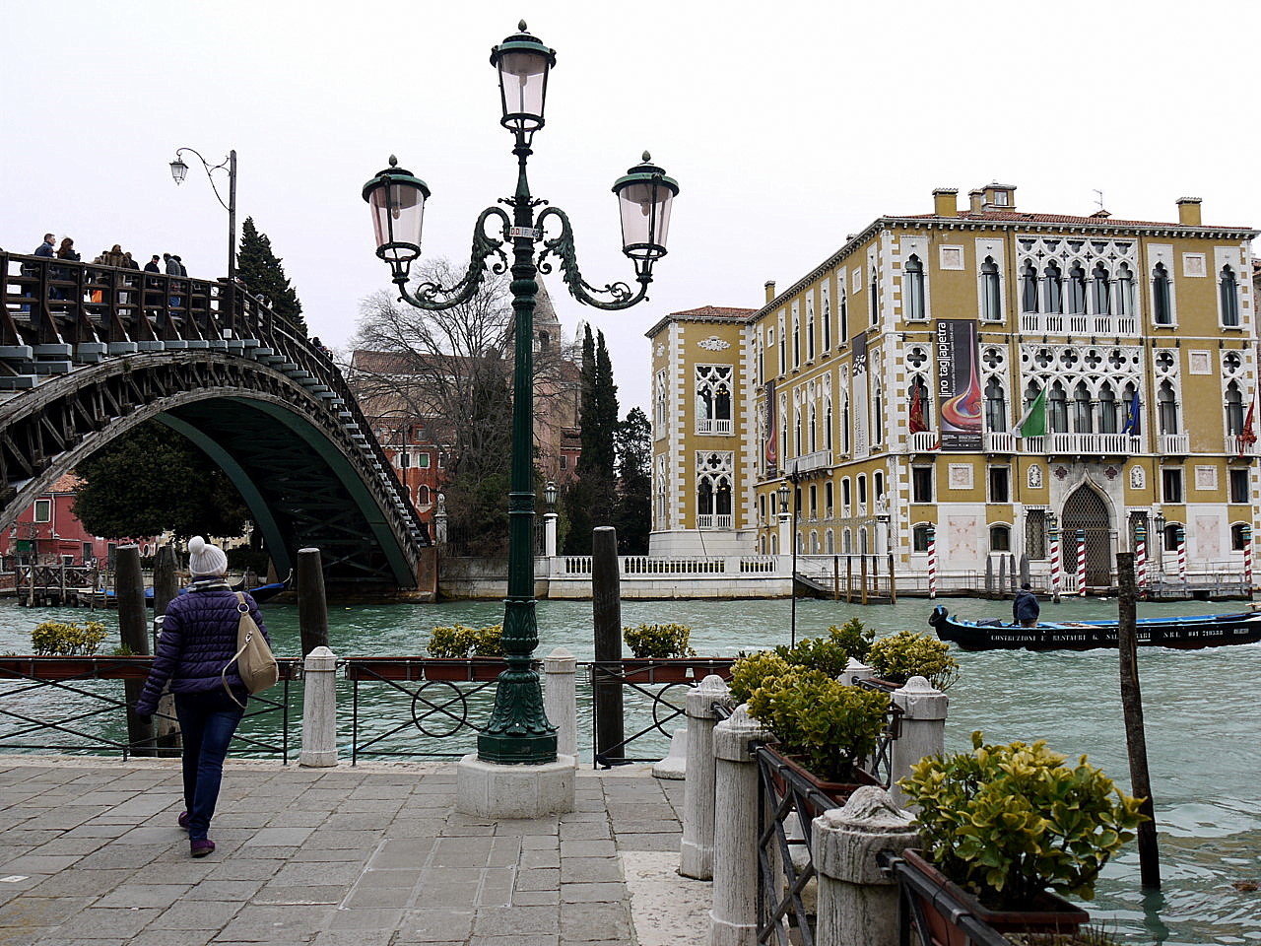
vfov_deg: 44.2
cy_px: 473
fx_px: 1166
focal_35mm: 32
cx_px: 630
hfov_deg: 56.8
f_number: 6.3
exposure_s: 1/160
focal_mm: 16
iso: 100
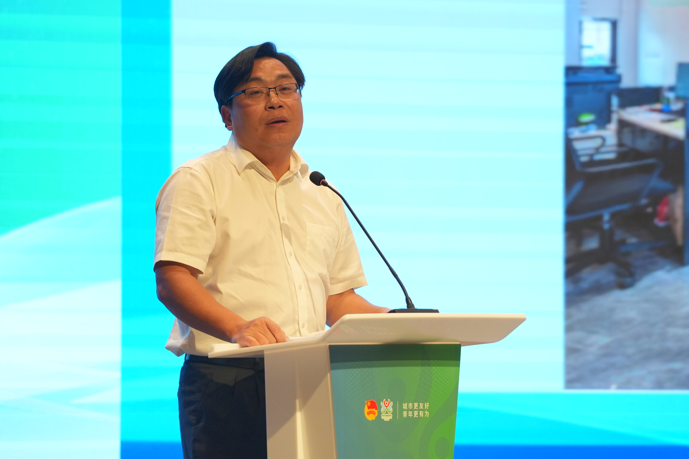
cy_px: 230
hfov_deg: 7.9
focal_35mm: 261
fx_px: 4995
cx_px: 344
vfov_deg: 5.3
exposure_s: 1/125
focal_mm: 174
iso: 1000
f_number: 4
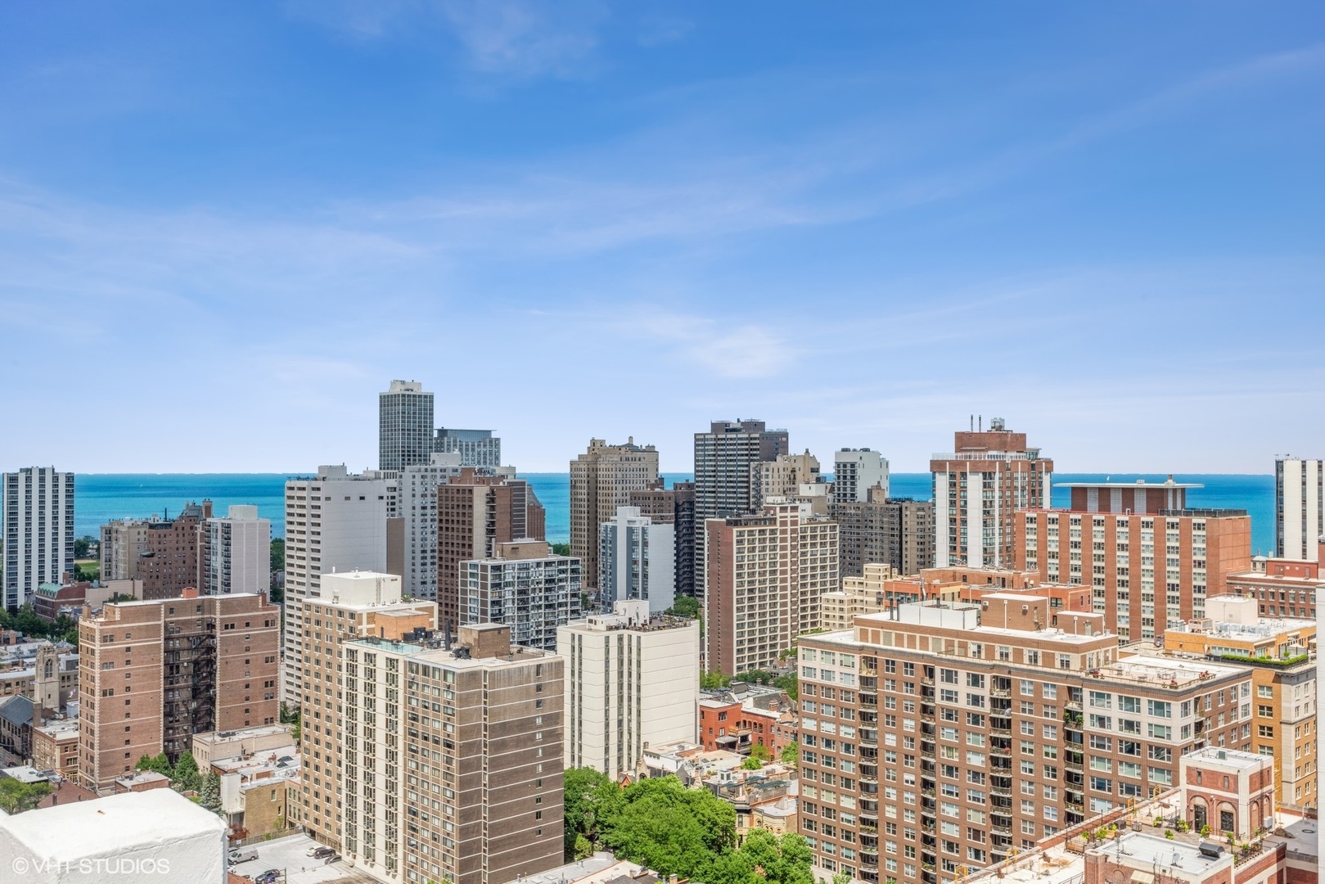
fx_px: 1141
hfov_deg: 60.3
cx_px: 662
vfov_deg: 42.3
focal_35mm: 31
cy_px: 442
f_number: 8
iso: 400
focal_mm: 31
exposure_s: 1/1000
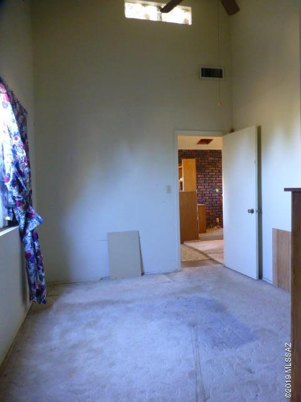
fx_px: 278
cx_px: 150
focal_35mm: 24
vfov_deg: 71.6
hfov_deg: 56.8
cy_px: 201
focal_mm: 4.3
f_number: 3.3
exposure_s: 1/10
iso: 400
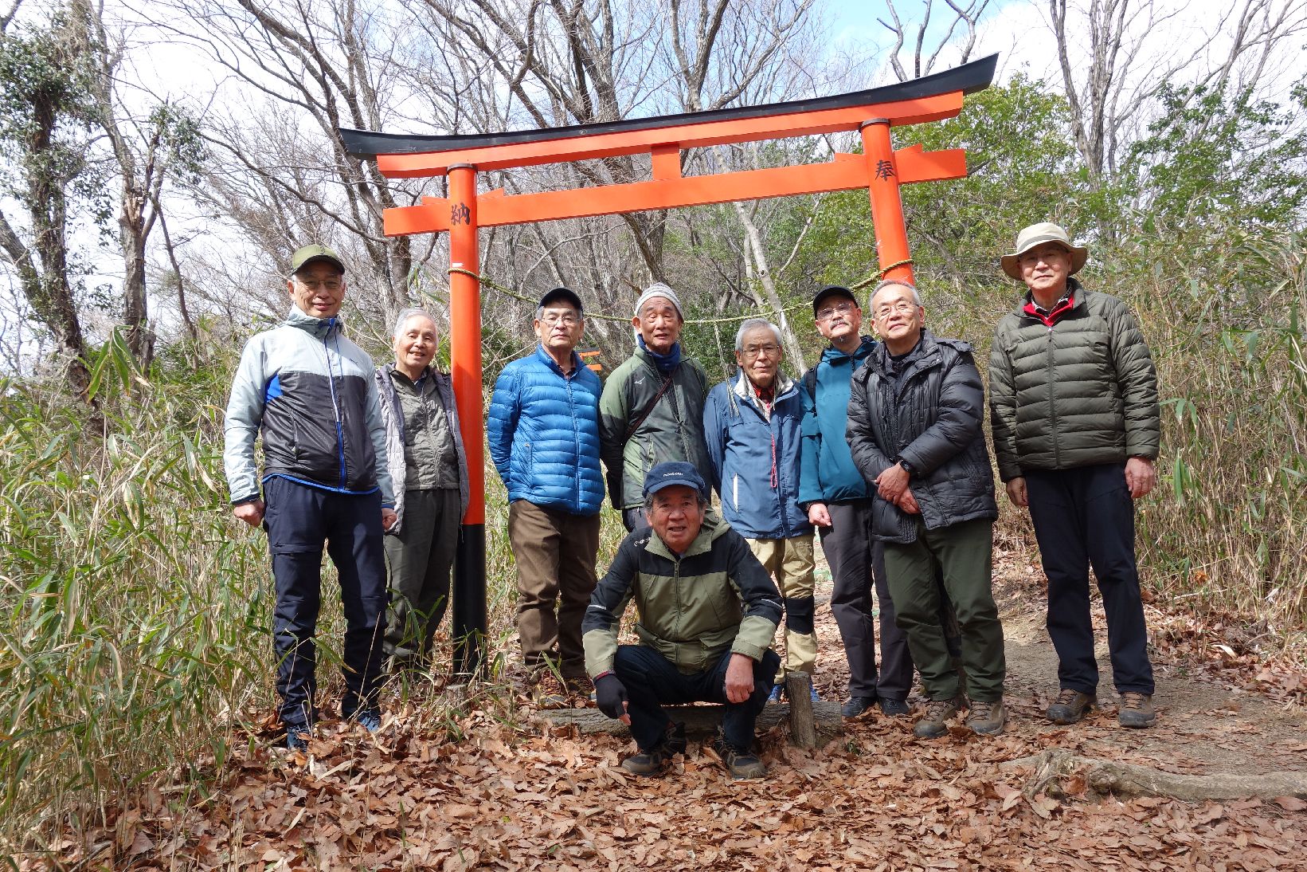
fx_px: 1016
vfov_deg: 46.4
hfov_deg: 65.5
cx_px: 654
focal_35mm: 28
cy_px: 436
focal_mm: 10.4
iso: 125
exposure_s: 1/125
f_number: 5.6
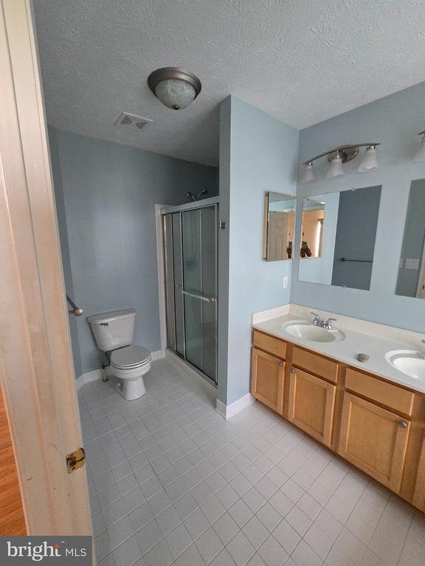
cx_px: 212
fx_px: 213
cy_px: 283
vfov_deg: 106.2
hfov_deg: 89.9
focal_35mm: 13
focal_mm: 2.2
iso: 640
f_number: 2.2
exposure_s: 1/60
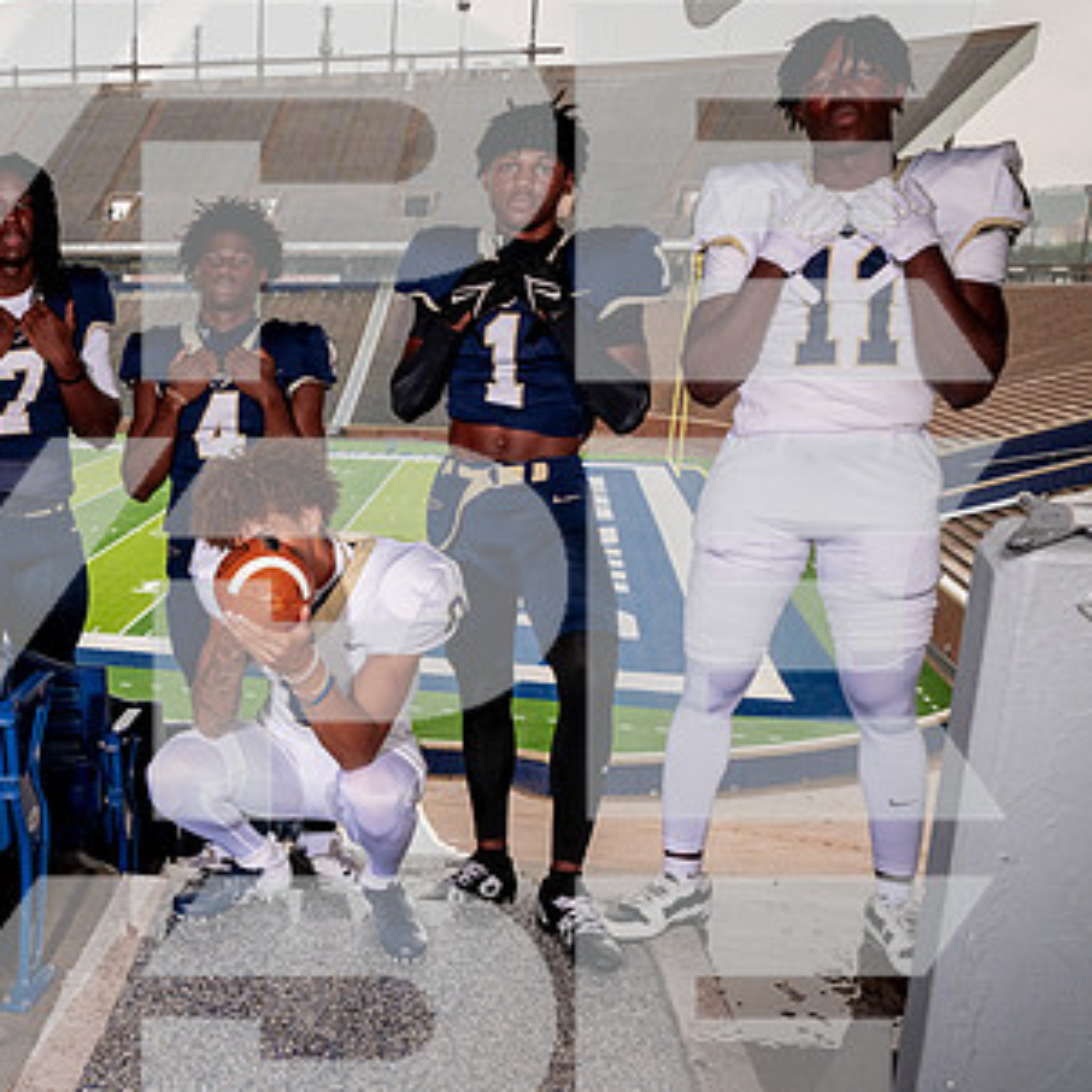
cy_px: 631
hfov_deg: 37.8
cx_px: 83
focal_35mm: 41
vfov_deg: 40.8
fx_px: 1463
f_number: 7.1
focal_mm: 24
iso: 640
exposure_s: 1/200
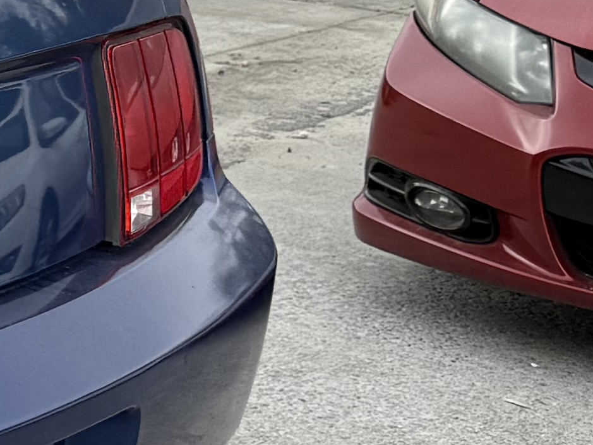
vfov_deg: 10.1
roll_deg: -0.4
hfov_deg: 11.1
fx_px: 2501
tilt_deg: -13.2
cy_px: 137
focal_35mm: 146
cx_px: -879
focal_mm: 6.76
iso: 80
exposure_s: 1/1361
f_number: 1.78
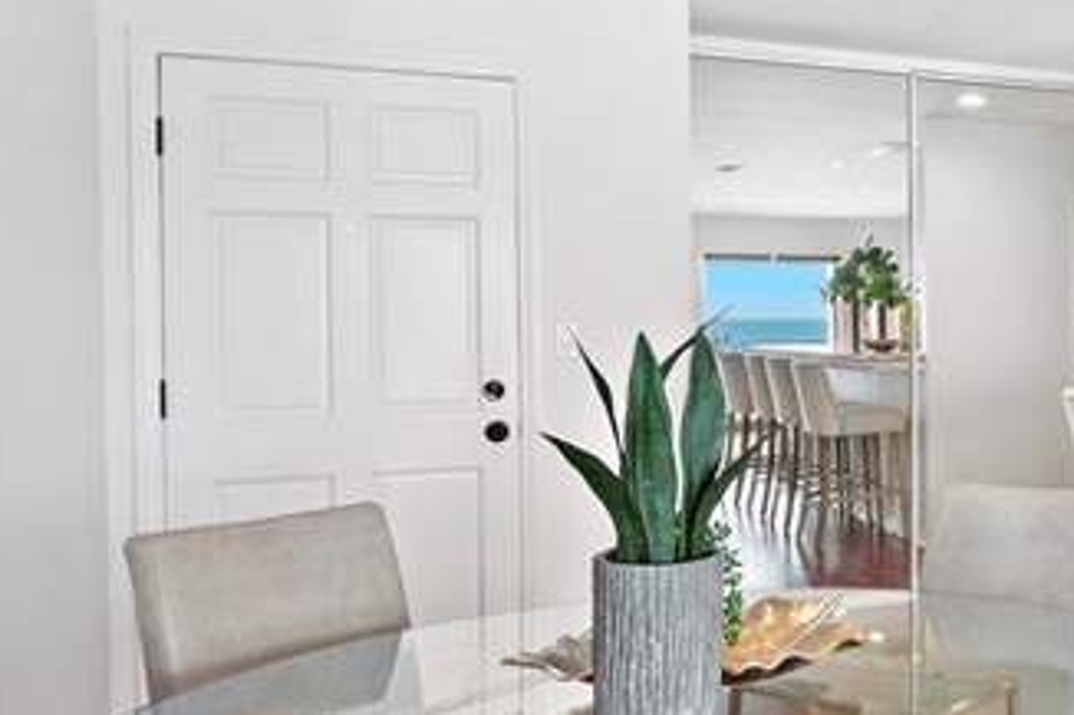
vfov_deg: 30.5
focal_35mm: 44
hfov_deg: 39.1
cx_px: 1084
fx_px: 1312
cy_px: 318
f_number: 7.1
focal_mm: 14
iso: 125
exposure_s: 1/80
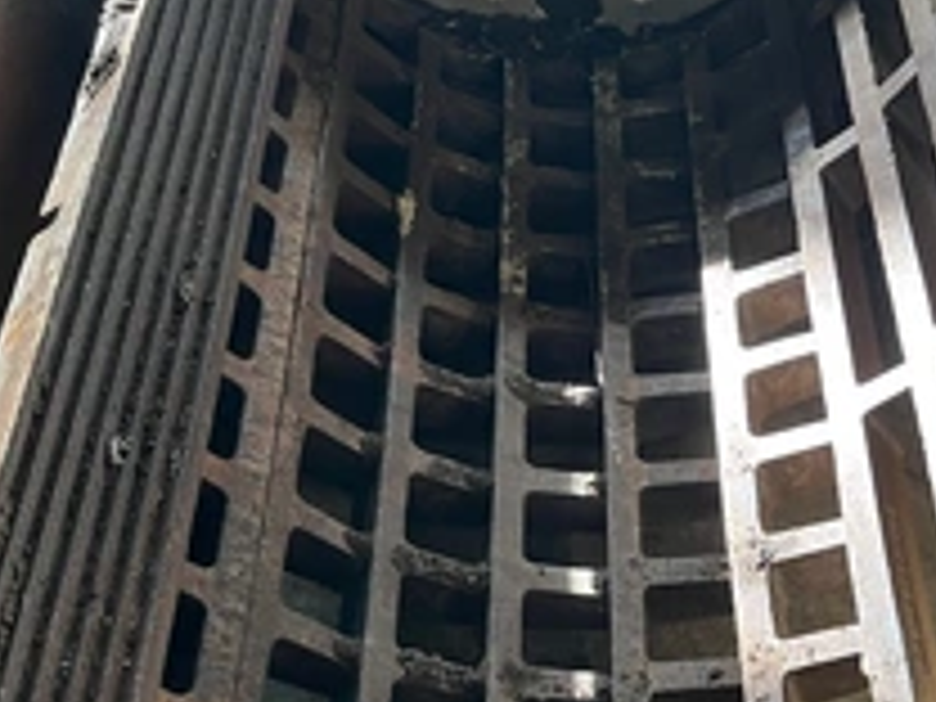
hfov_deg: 38.1
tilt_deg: -52.3
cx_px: 554
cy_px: 549
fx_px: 1352
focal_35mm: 50
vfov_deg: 28.6
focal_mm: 5.1
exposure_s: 1/60
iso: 250
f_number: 1.6
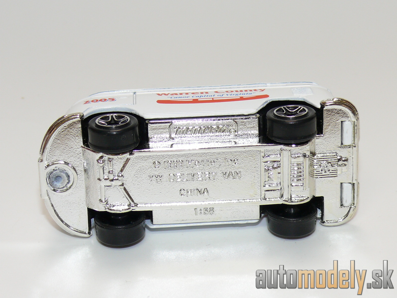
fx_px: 1170
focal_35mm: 102
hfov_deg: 19.3
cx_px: 198
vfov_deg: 14.5
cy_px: 149
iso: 100
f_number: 4
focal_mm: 13.3
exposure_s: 1/30
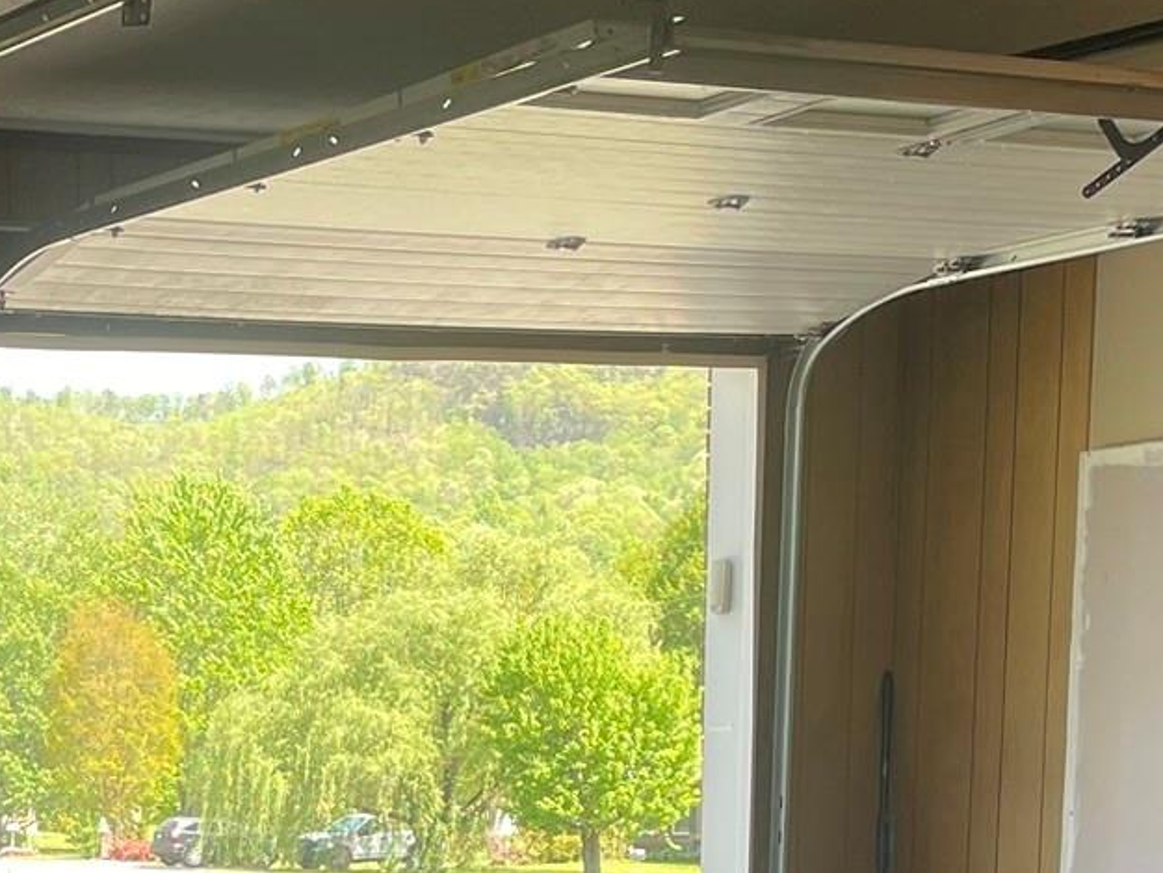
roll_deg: +2.7
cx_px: -173
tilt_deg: -9.8
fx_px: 2857
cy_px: 1283
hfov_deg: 21.6
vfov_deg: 16.0
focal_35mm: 85
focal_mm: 4.2
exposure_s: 1/151
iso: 32
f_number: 1.6
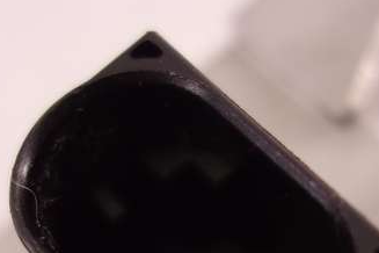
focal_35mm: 117
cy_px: 265
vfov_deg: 11.6
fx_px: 1232
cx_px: 188
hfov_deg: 17.5
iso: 200
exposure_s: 1/100
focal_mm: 10.4
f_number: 2.2
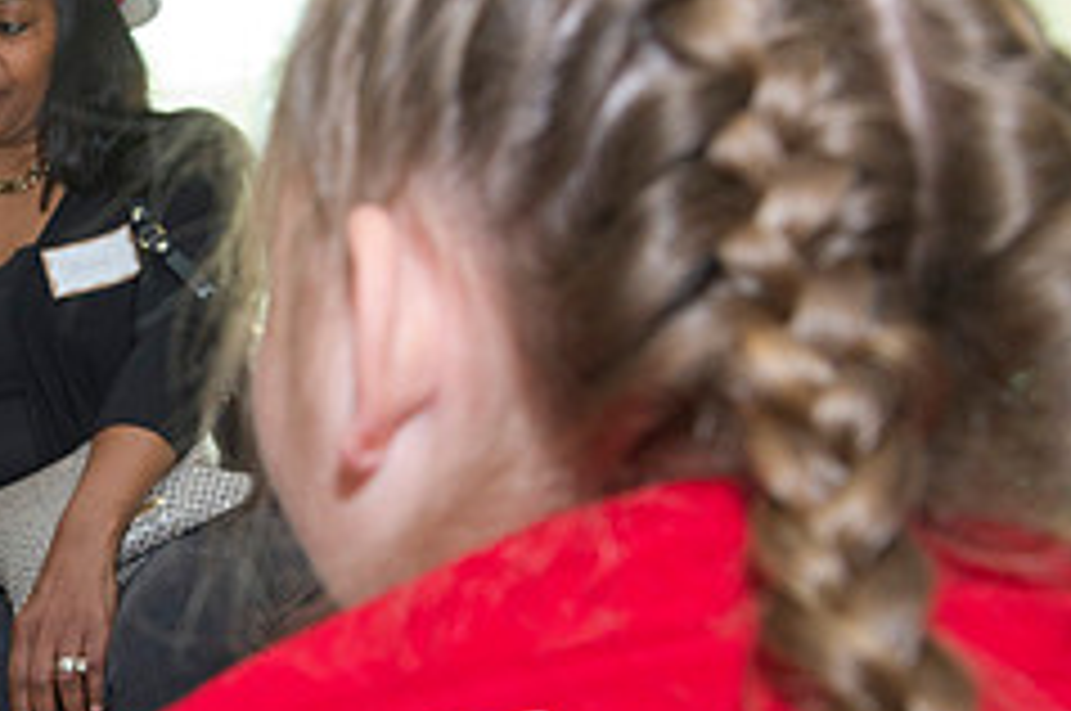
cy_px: 346
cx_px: 36
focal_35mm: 83
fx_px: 2466
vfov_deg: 16.4
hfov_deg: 23.6
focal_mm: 34
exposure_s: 1/250
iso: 1250
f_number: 5.6
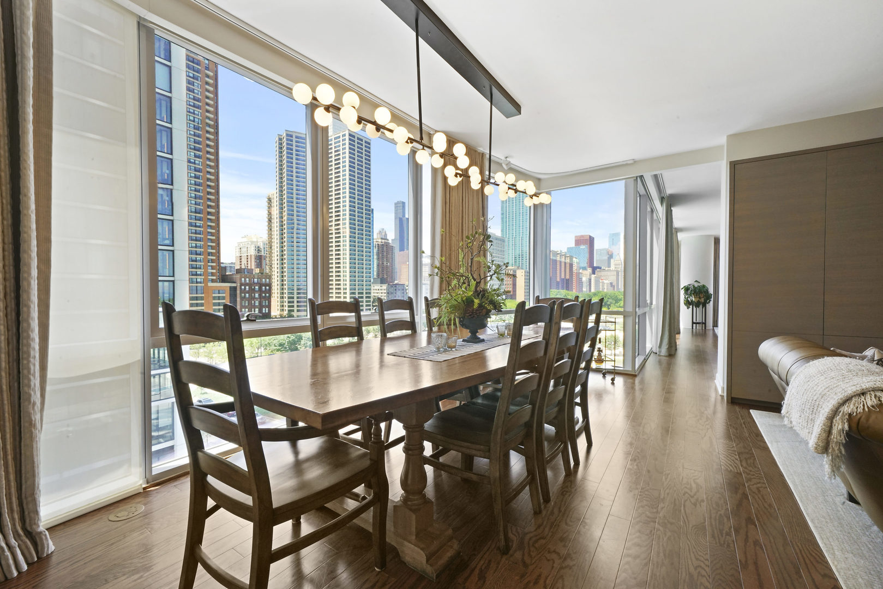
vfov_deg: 77.3
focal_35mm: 15
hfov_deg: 100.4
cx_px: 442
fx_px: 368
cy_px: 294
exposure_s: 1/8
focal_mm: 15
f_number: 18
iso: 640
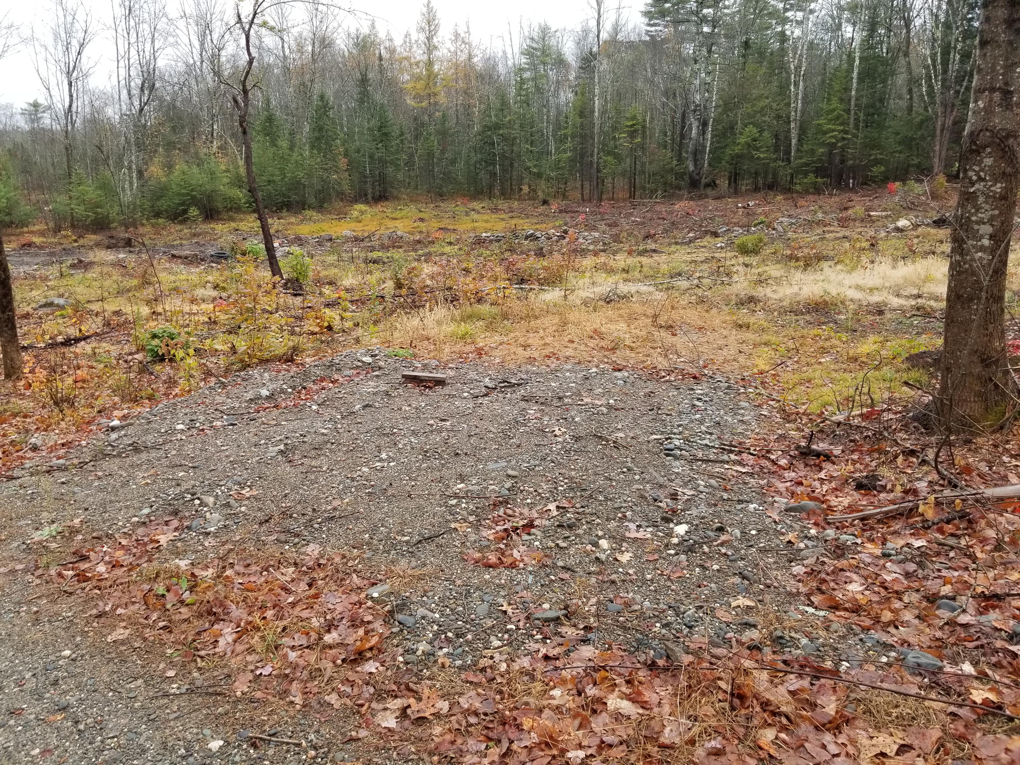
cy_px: 382
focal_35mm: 26
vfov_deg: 53.1
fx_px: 766
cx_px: 510
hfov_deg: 67.3
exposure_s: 1/120
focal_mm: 4.25
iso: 100
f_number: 1.7
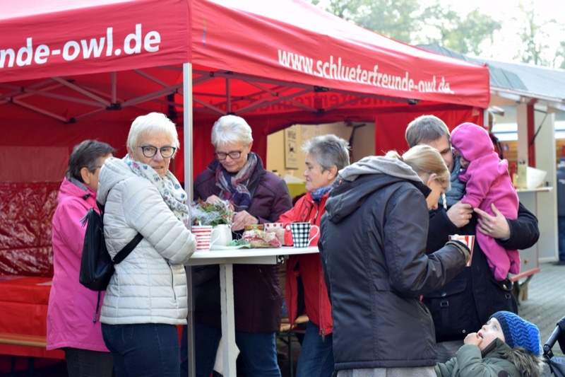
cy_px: 188
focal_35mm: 75
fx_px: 1177
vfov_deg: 18.2
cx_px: 282
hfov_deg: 27.0
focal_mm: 50
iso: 400
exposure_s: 1/100
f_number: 5
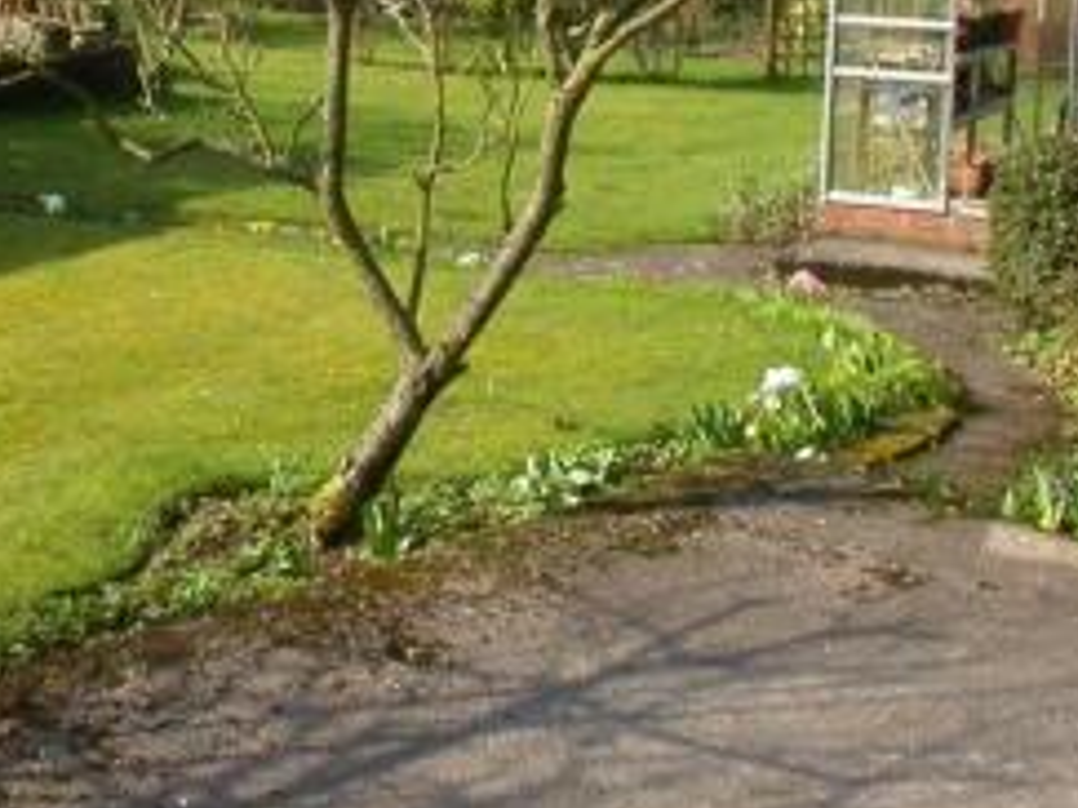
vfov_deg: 15.9
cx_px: 344
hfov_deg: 21.5
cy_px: 24
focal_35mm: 91
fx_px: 2832
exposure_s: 1/186
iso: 100
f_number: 6
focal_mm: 7.85
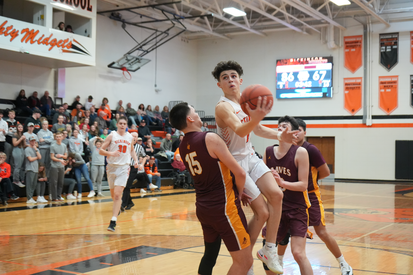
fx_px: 585
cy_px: 138
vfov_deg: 26.5
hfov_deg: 38.9
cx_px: 206
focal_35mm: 51
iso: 8000
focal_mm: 51
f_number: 5.6
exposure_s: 1/320
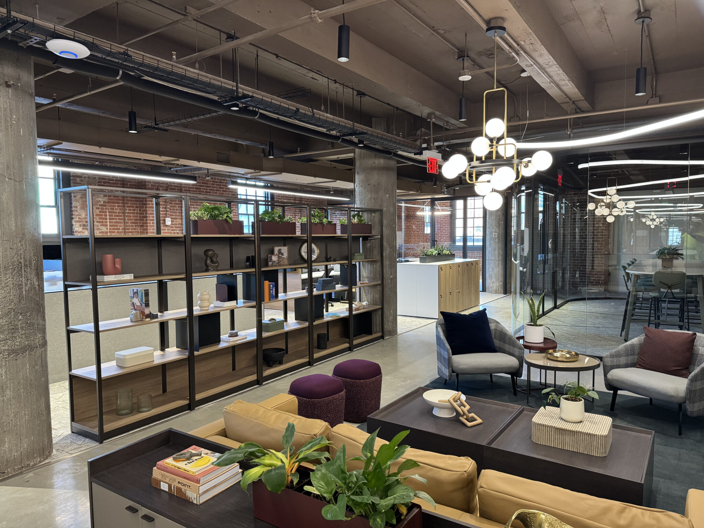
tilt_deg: -3.9
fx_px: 488
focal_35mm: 24
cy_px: 264
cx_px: 352
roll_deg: +1.1
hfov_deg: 71.6
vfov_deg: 56.8
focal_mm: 6.76
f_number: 1.78
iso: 500
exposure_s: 1/60
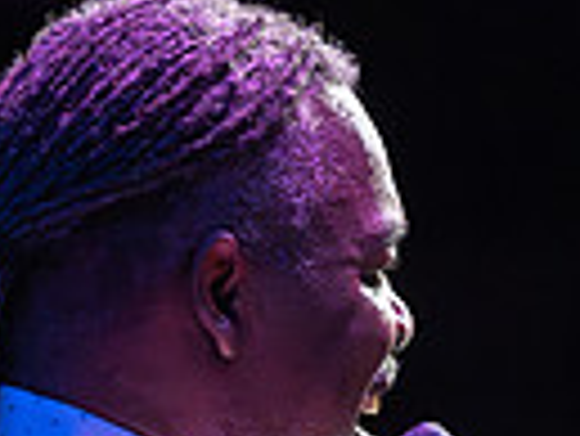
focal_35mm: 538
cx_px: 328
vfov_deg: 2.8
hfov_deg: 3.7
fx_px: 9023
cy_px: 387
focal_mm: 160
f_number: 2.8
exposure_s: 1/500
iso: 6400
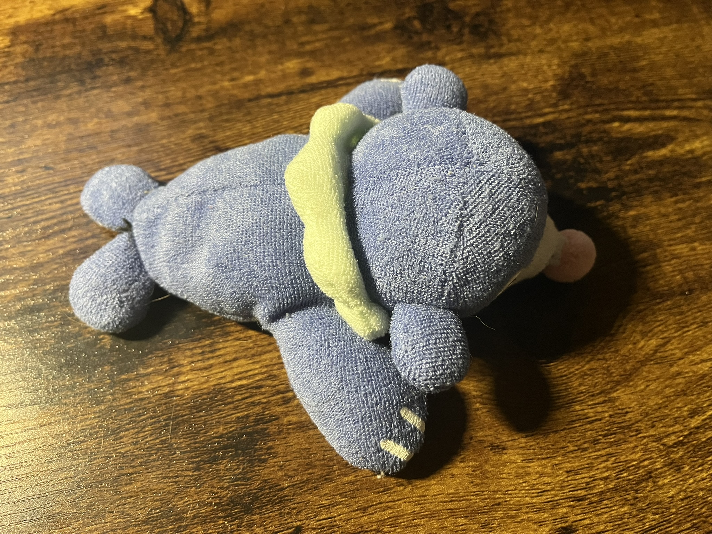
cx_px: 356
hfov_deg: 67.3
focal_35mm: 26
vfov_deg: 53.1
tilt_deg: -62.5
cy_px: 267
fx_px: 535
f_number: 1.6
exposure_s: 1/53
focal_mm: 5.1
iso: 500
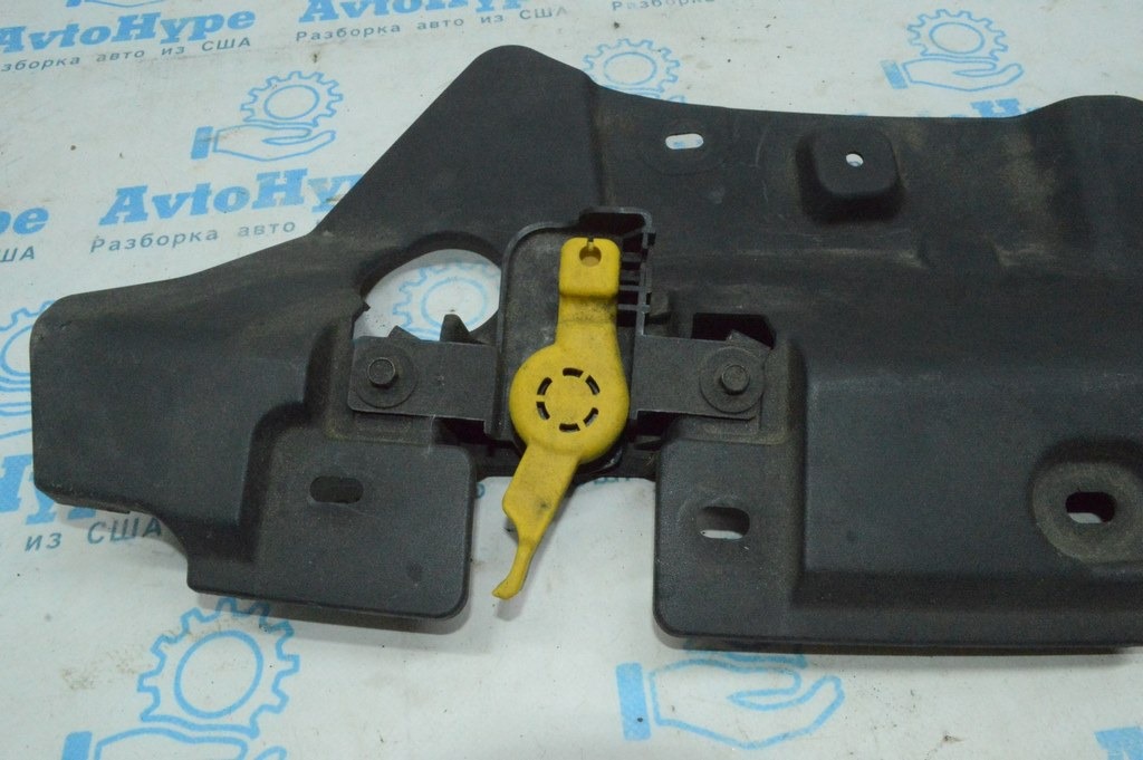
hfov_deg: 67.4
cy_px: 380
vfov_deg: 47.9
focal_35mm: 27
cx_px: 572
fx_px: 857
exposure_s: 1/80
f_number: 22
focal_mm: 18
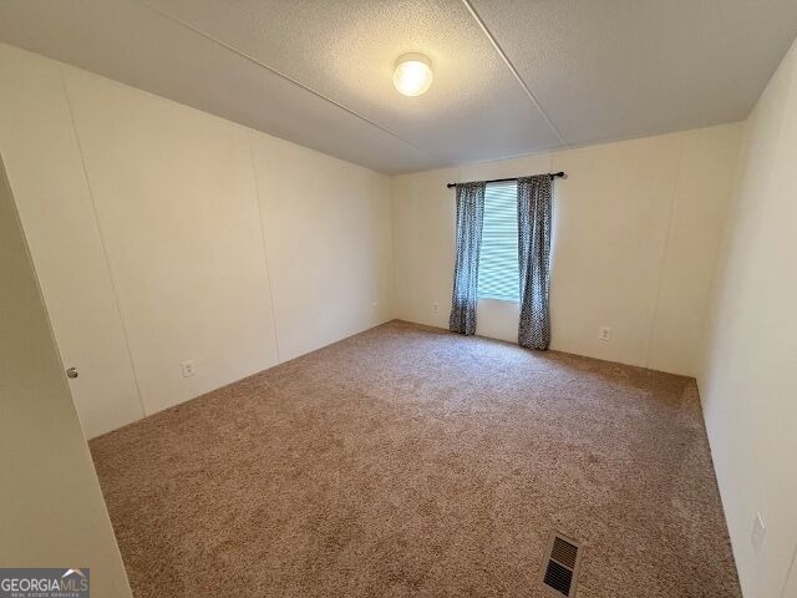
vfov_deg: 85.7
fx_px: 322
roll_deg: +2.7
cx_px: 398
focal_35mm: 14
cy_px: 299
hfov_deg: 102.1
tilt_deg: -13.1
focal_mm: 2.22
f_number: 2.2
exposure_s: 1/120
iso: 500
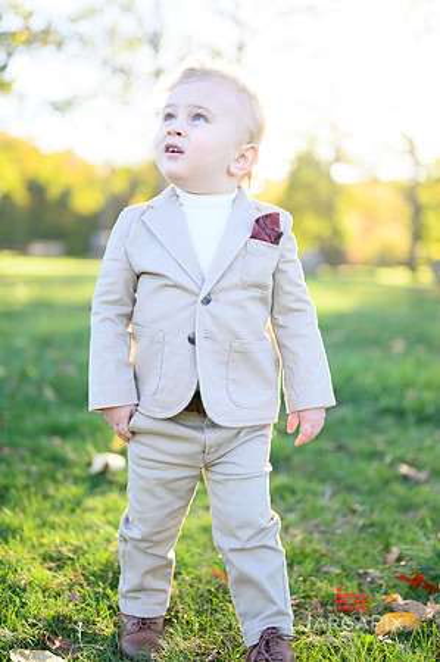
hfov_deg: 26.9
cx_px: 220
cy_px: 331
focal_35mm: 50
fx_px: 919
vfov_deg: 39.6
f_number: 2
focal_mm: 50
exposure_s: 1/800
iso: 320
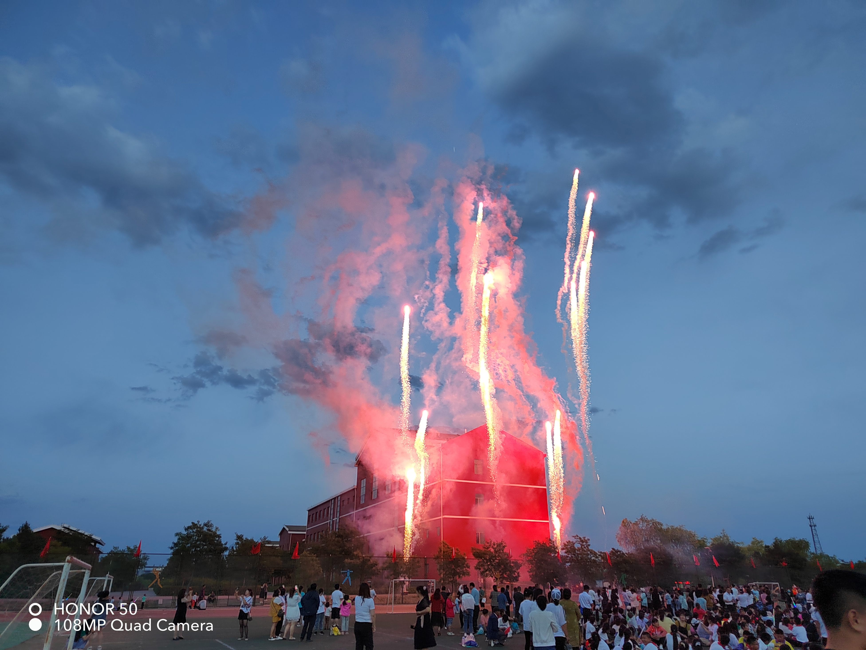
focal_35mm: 23
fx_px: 575
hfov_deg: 73.9
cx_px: 433
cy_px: 325
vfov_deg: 58.9
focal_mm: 5.52
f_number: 1.9
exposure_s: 1/50
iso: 193
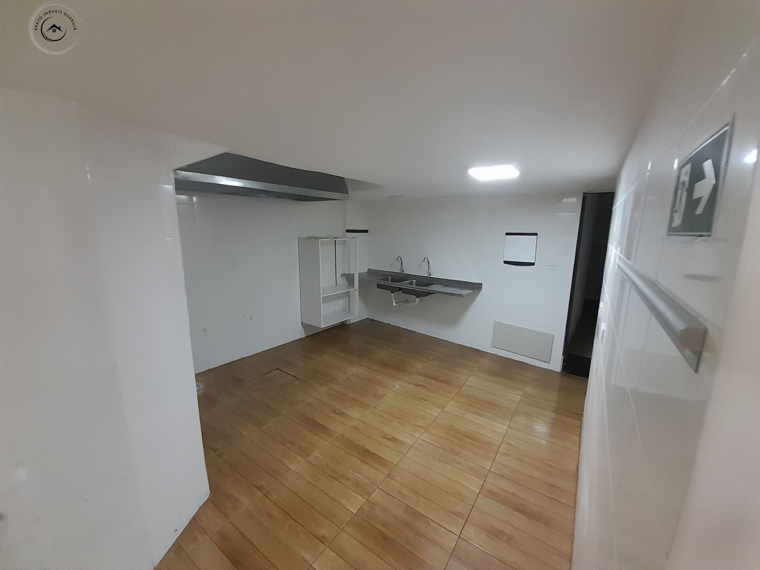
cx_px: 380
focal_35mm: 13
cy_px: 285
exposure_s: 1/24
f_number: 2.2
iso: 250
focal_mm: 1.13
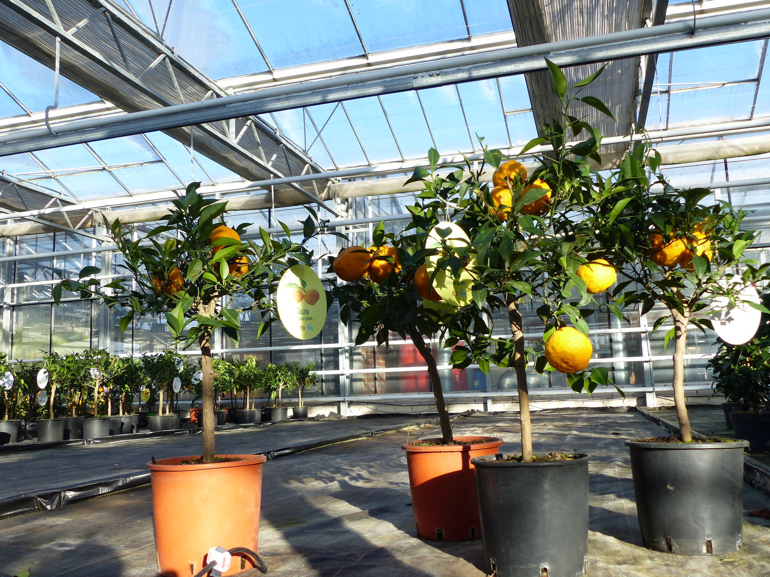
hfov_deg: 58.4
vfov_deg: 45.4
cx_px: 385
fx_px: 690
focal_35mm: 31
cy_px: 288
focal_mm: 5.6
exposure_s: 1/250
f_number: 4
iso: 100
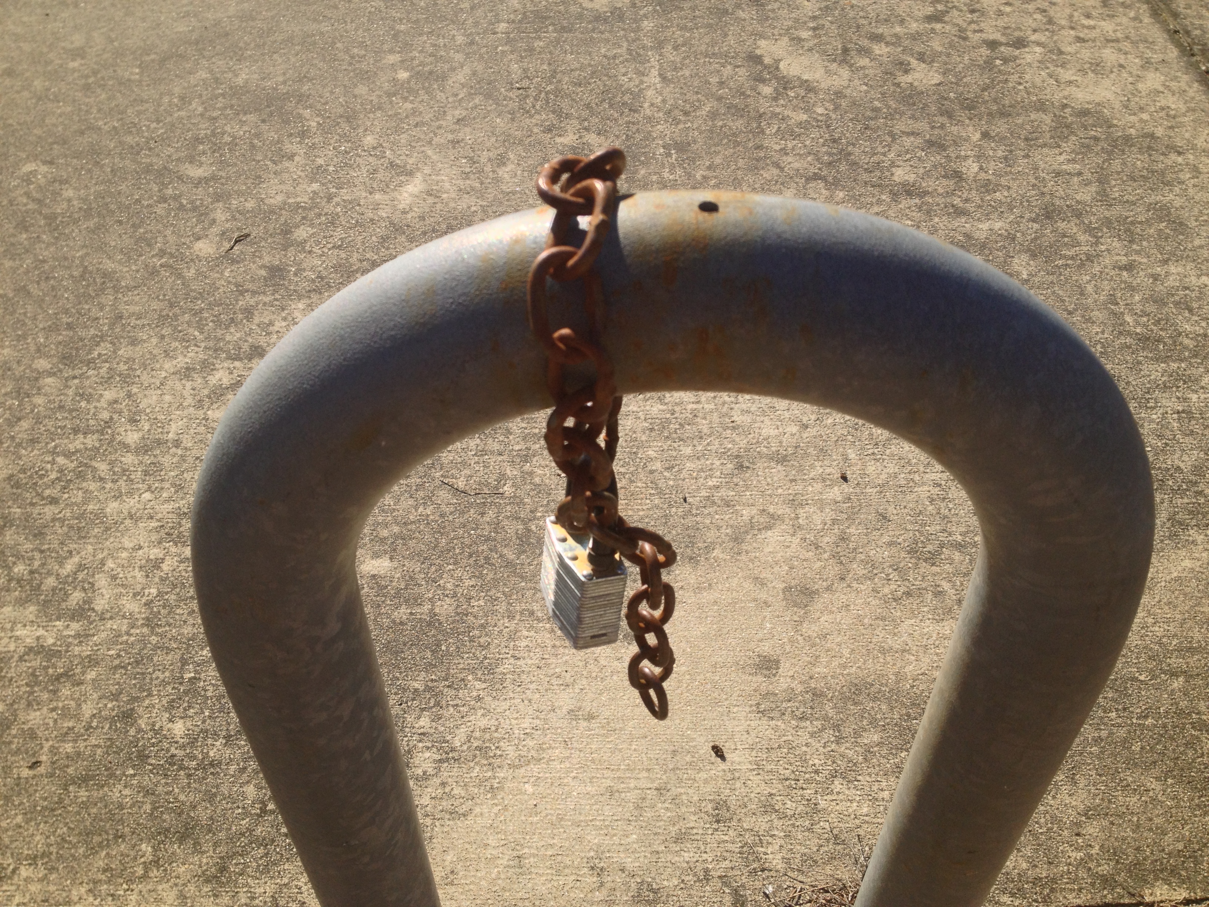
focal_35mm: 35
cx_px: 604
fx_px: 1222
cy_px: 454
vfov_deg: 40.7
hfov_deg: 52.6
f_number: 2.4
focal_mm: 4.28
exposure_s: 1/1453
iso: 50
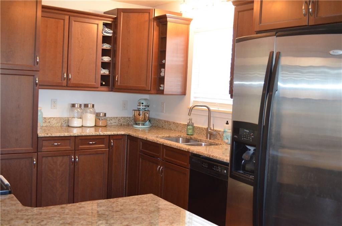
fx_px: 398
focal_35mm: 42
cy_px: 113
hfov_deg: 46.5
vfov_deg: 31.7
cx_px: 171
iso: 2800
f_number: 4.5
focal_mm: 28
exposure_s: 1/60
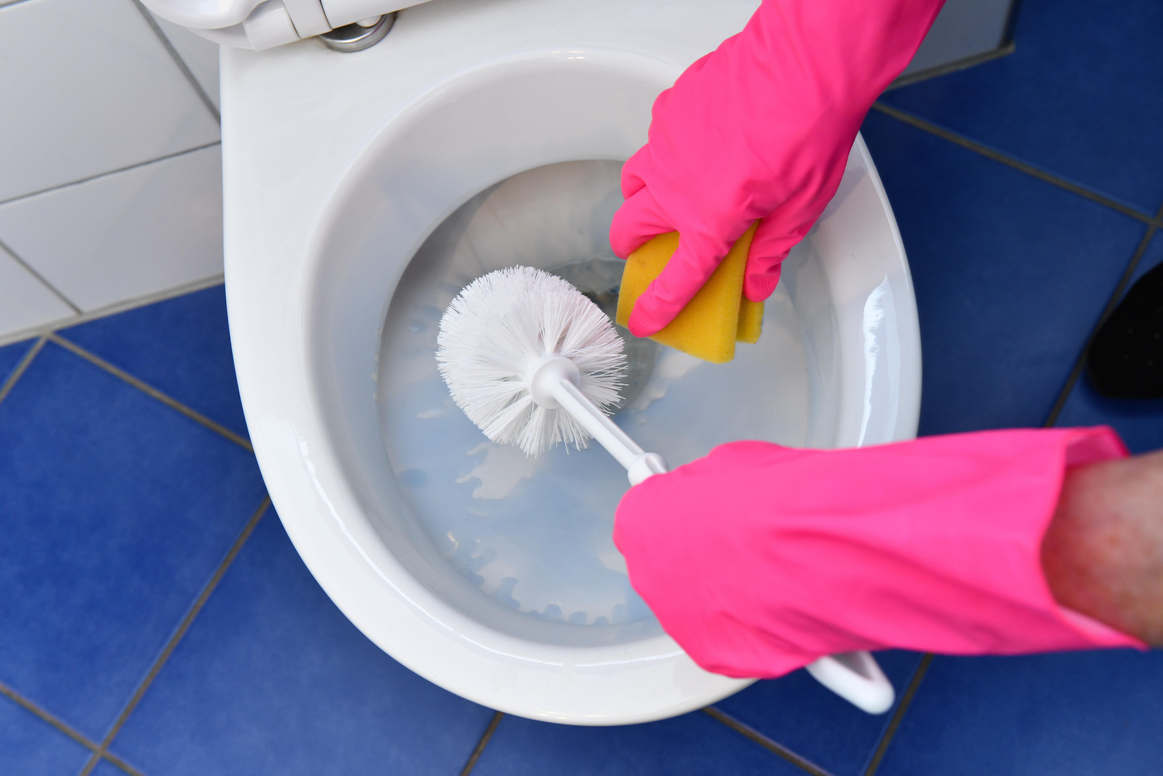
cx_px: 582
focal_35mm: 48
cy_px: 388
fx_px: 1551
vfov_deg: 28.1
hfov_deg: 41.1
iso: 1400
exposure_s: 1/30
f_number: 5.6
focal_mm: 48
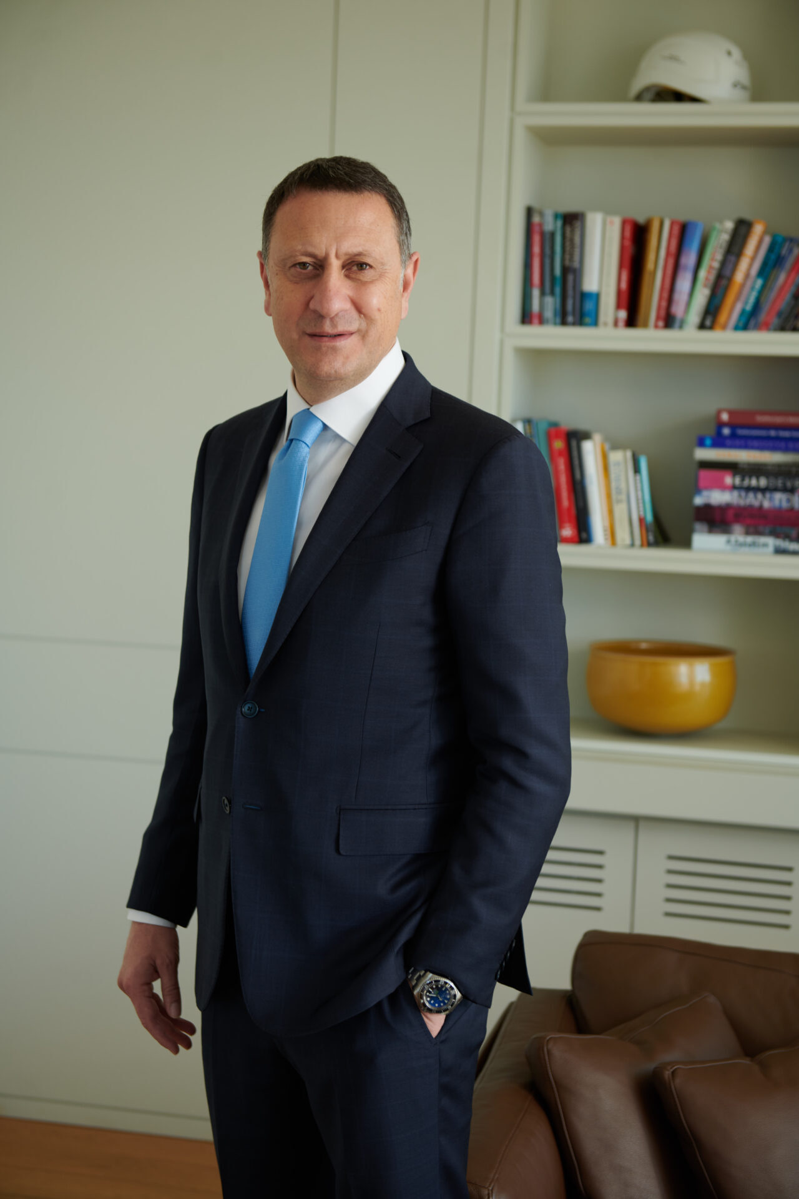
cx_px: 400
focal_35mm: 60
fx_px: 1997
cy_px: 600
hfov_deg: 22.6
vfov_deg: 33.4
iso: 160
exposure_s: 1/125
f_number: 3.5
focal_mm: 60
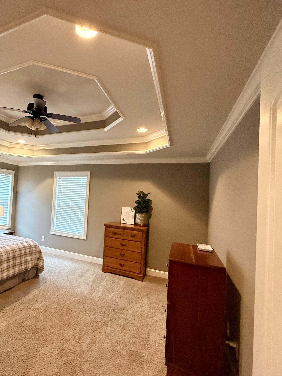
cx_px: 77
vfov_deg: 84.7
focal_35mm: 19
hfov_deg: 65.3
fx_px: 206
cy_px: 187
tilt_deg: +4.1
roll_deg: -4.1
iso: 400
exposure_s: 1/60
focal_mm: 2.22
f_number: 2.2
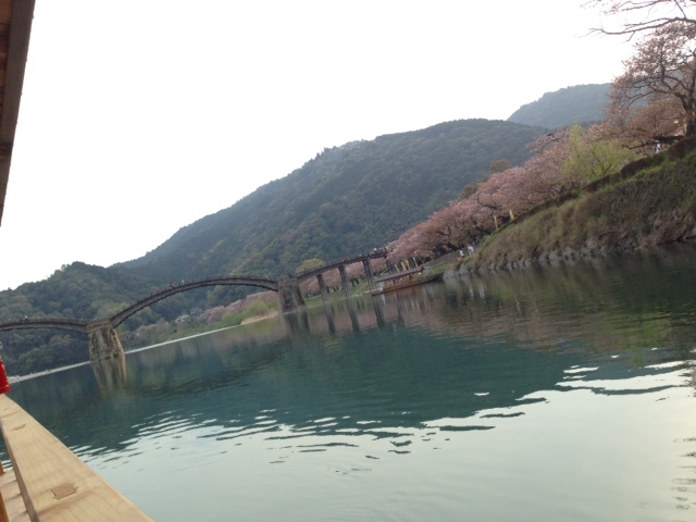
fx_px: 664
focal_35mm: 33
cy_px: 261
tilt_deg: +3.9
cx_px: 348
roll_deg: +16.0
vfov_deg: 42.9
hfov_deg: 55.4
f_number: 2.4
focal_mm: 4.12
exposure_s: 1/488
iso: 50
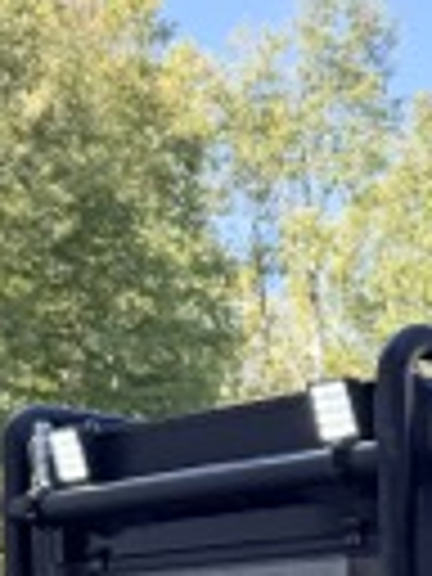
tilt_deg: -5.6
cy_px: 1026
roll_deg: +0.1
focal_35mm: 120
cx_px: 675
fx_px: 1997
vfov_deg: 14.5
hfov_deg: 11.7
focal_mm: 6.76
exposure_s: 1/715
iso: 80
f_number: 1.78
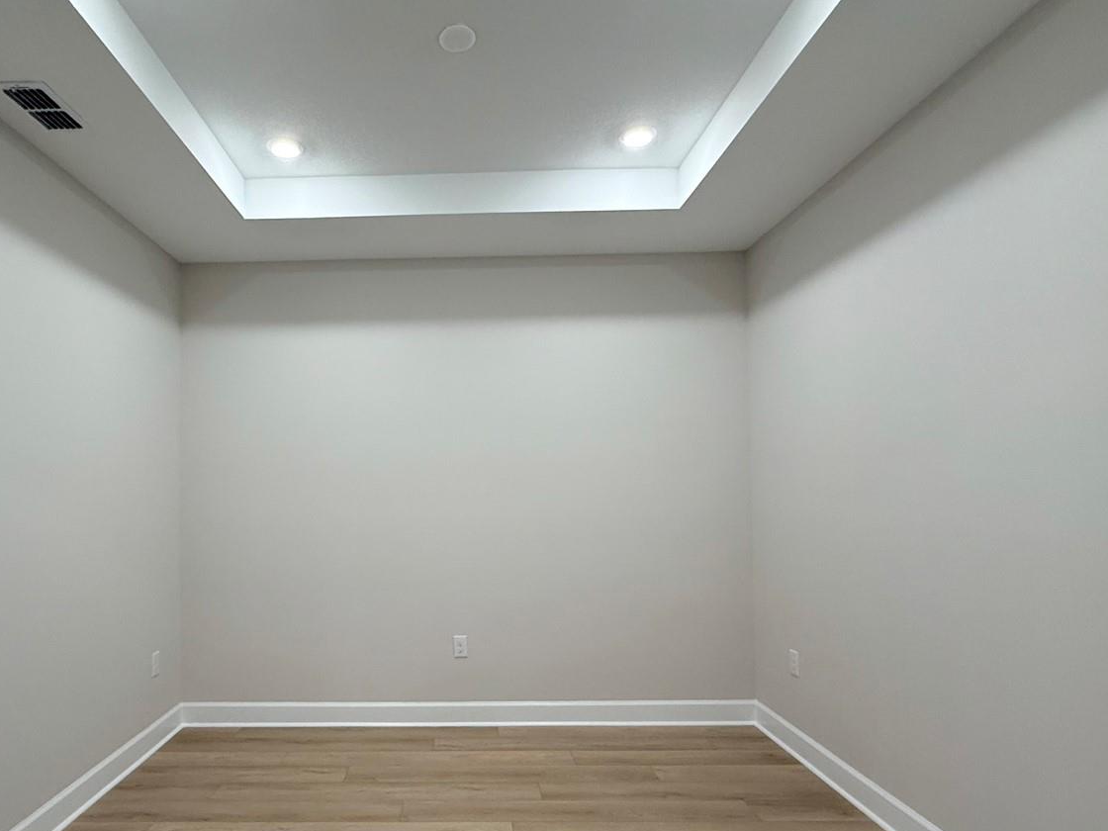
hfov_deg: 80.9
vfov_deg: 65.6
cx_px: 452
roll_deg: +0.7
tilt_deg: +0.6
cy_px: 482
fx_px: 640
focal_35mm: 20
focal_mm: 2.22
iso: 200
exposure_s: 1/120
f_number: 2.2
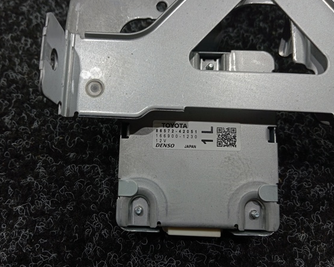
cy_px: 131
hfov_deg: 57.1
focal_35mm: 31
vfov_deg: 47.1
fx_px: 306
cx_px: 153
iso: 69
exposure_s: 1/50
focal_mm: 4.22
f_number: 1.8
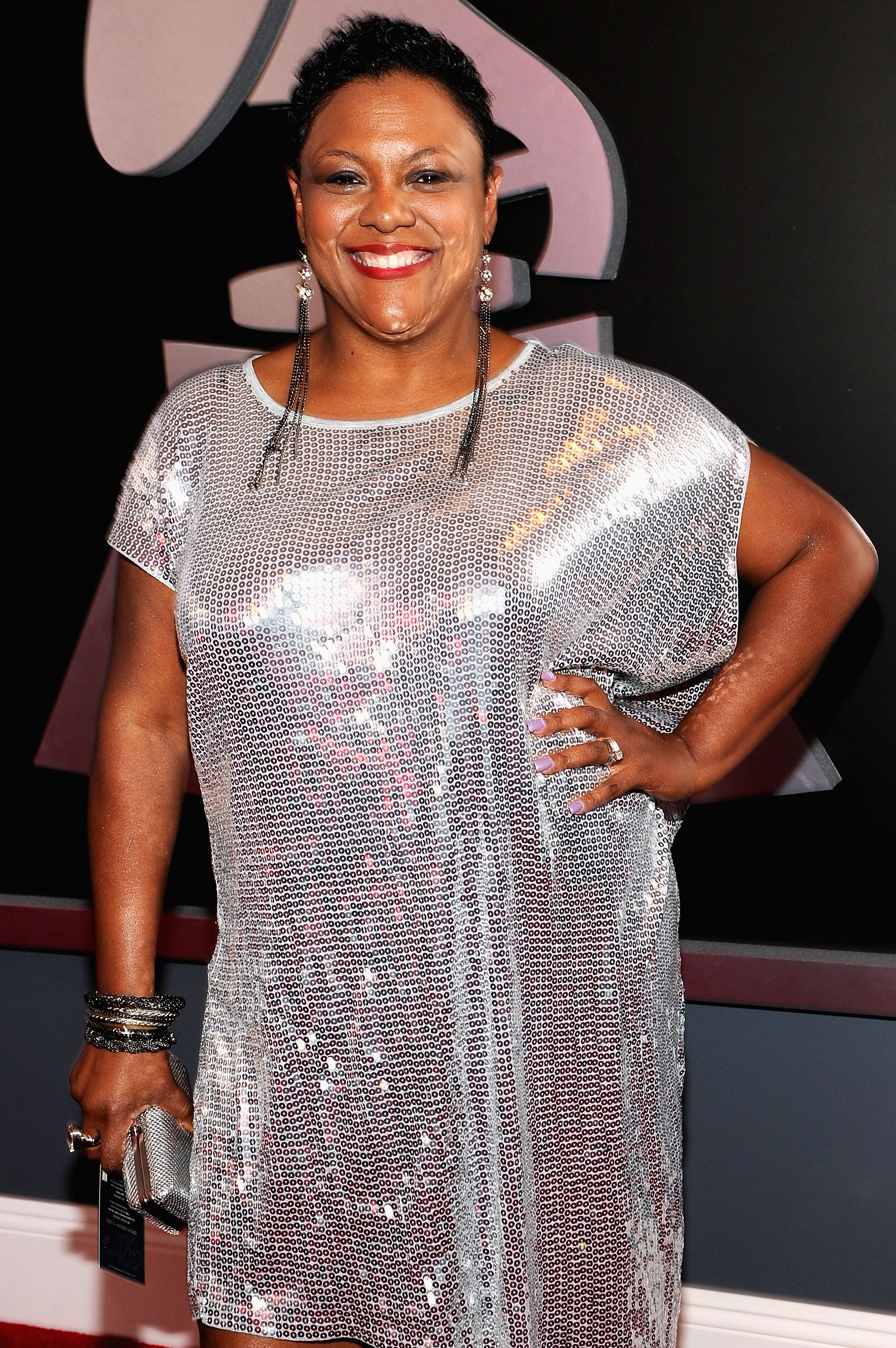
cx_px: 454
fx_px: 1458
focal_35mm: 39
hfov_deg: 34.2
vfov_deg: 49.6
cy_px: 673
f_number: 6.3
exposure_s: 1/80
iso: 500
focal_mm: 38
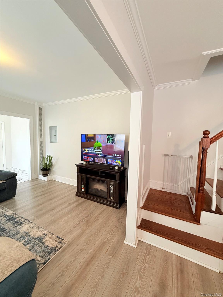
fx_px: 120
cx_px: 112
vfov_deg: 102.1
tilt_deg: -4.4
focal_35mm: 14
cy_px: 148
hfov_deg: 85.7
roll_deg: -0.5
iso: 250
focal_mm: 2.22
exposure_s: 1/60
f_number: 2.2
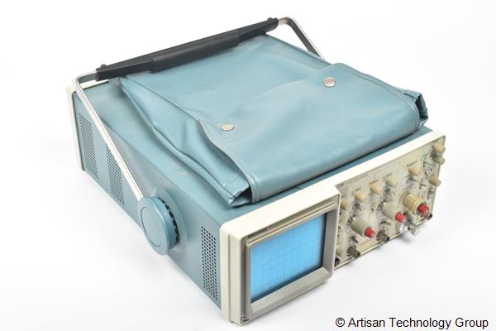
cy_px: 166
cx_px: 248
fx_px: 661
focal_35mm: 48
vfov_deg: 28.1
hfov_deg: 41.1
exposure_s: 1/200
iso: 200
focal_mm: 32
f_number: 13
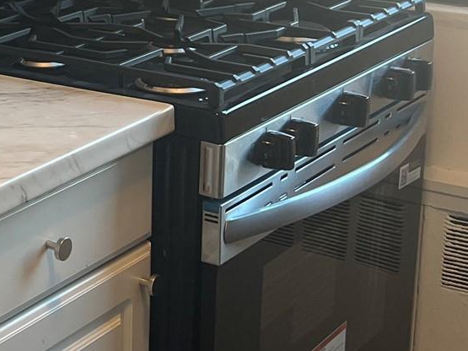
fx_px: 1298
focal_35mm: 96
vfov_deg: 15.2
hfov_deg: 18.3
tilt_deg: -14.1
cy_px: 24
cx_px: -220
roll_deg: +3.1
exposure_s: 1/60
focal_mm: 5.7
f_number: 1.5
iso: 80
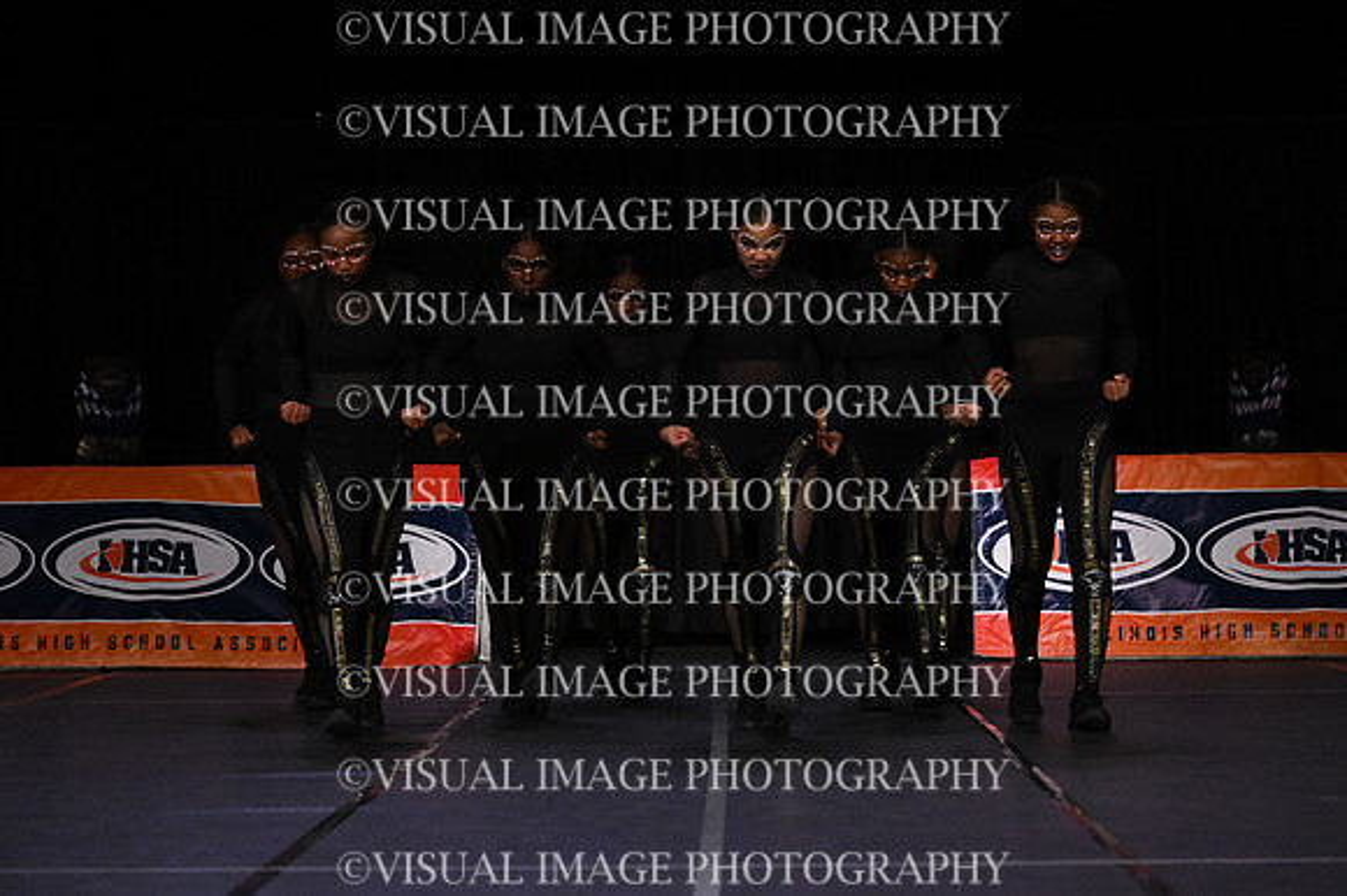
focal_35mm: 148
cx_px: 674
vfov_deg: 9.3
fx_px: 5534
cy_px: 448
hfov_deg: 13.9
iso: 6400
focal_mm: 99
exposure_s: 1/1000
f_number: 4
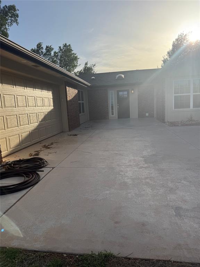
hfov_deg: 56.8
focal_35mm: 24
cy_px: 134
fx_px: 185
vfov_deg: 71.6
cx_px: 100
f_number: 1.78
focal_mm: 6.76
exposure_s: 1/4975
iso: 80
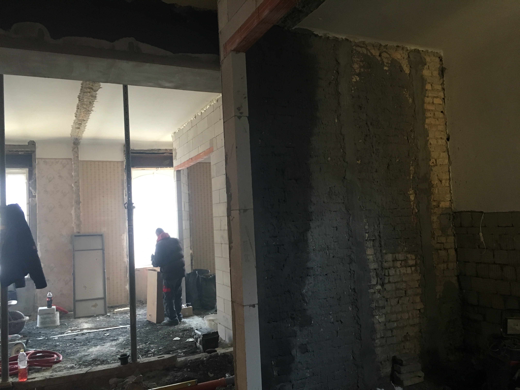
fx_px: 436
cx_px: 260
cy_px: 195
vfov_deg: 48.2
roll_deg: +2.1
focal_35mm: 29
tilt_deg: +2.7
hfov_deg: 61.7
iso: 200
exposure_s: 1/33
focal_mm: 4.15
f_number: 2.2
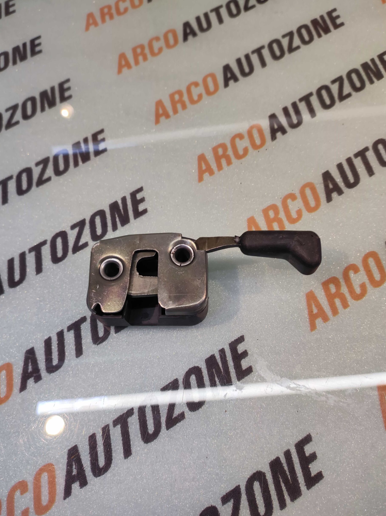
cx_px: 186
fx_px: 268
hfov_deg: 71.5
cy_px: 249
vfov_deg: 87.8
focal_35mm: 18
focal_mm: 4.74
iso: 81
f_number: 1.79
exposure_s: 1/33
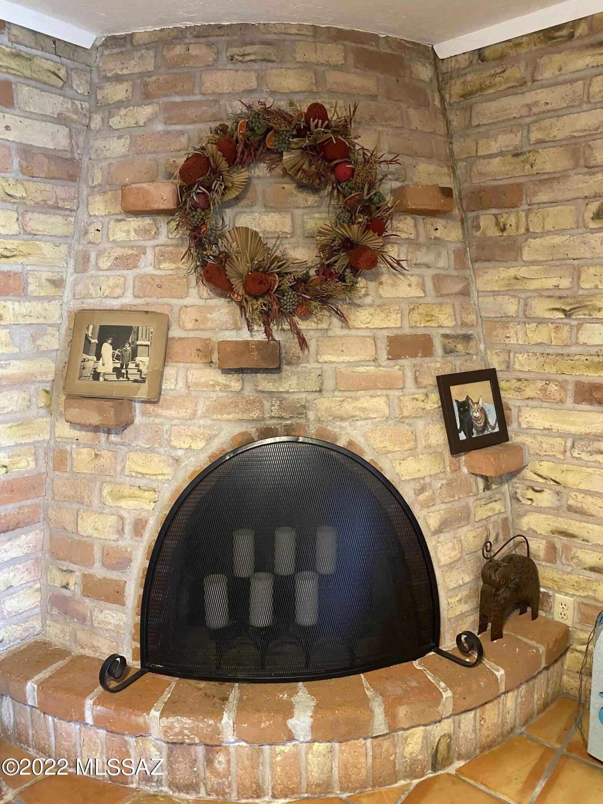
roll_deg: +1.4
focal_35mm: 26
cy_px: 402
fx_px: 604
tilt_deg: -8.9
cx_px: 302
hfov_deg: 53.1
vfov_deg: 67.3
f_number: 1.8
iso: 500
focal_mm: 4.25
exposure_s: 1/40
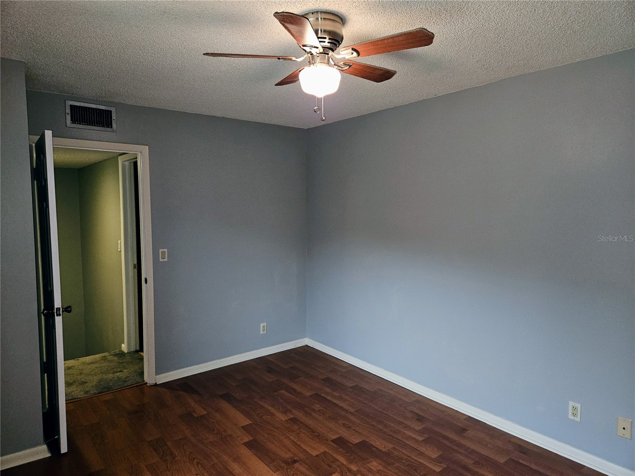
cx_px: 318
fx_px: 422
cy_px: 238
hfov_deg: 73.9
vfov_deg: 58.9
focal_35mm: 23
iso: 125
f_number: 1.8
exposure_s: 1/24
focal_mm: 5.4
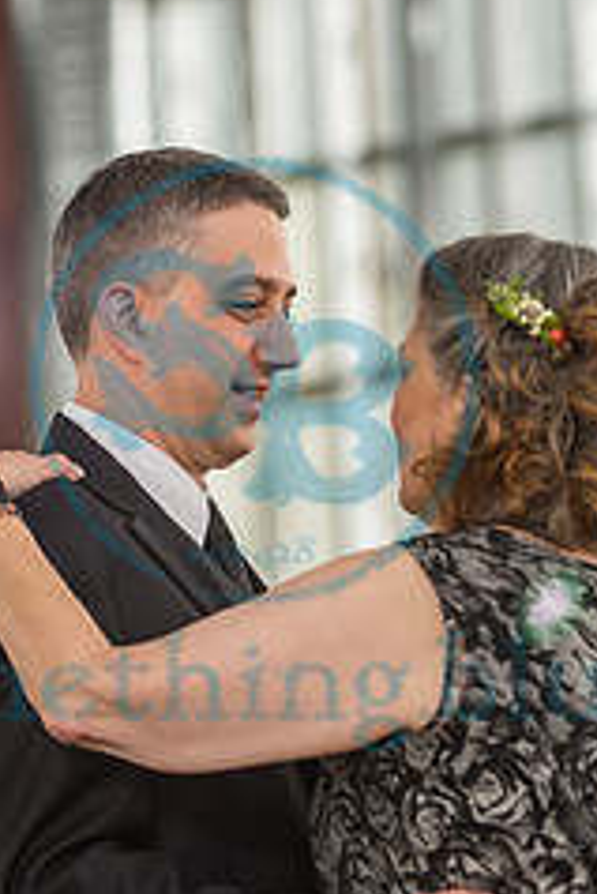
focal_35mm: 227
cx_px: 248
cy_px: 455
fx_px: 5638
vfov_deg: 9.1
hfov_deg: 6.1
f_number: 2.8
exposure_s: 1/160
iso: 400
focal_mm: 120
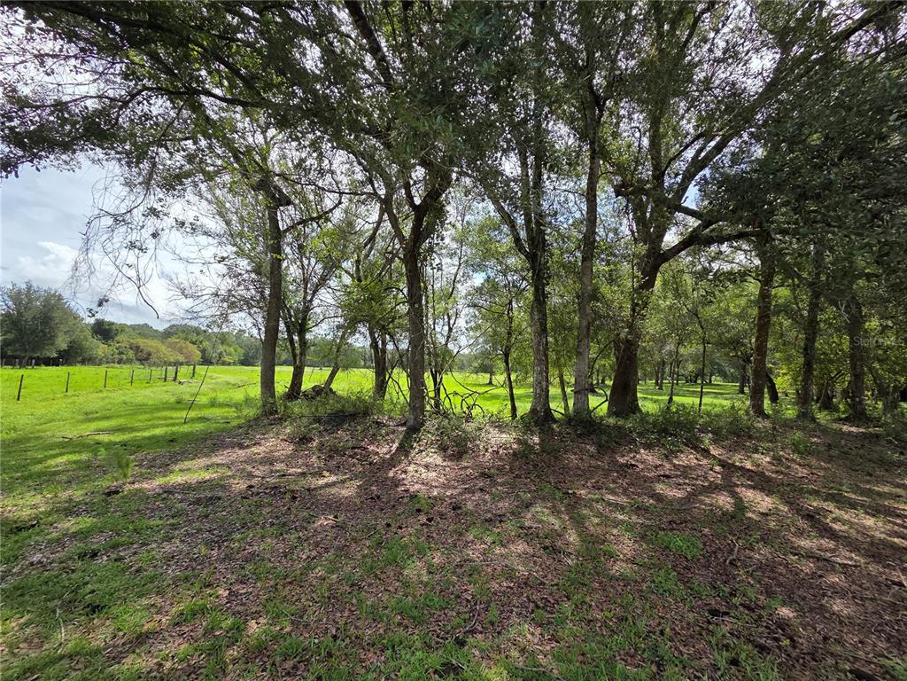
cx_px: 454
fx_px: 341
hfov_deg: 106.2
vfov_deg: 89.9
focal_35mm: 13
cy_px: 340
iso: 50
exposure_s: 1/1011
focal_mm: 2.2
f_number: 2.2
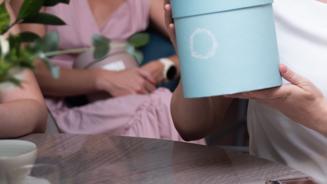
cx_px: 328
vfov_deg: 10.5
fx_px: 988
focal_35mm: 114
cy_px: -23
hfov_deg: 18.3
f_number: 2.2
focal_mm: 50
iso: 160
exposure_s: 1/200
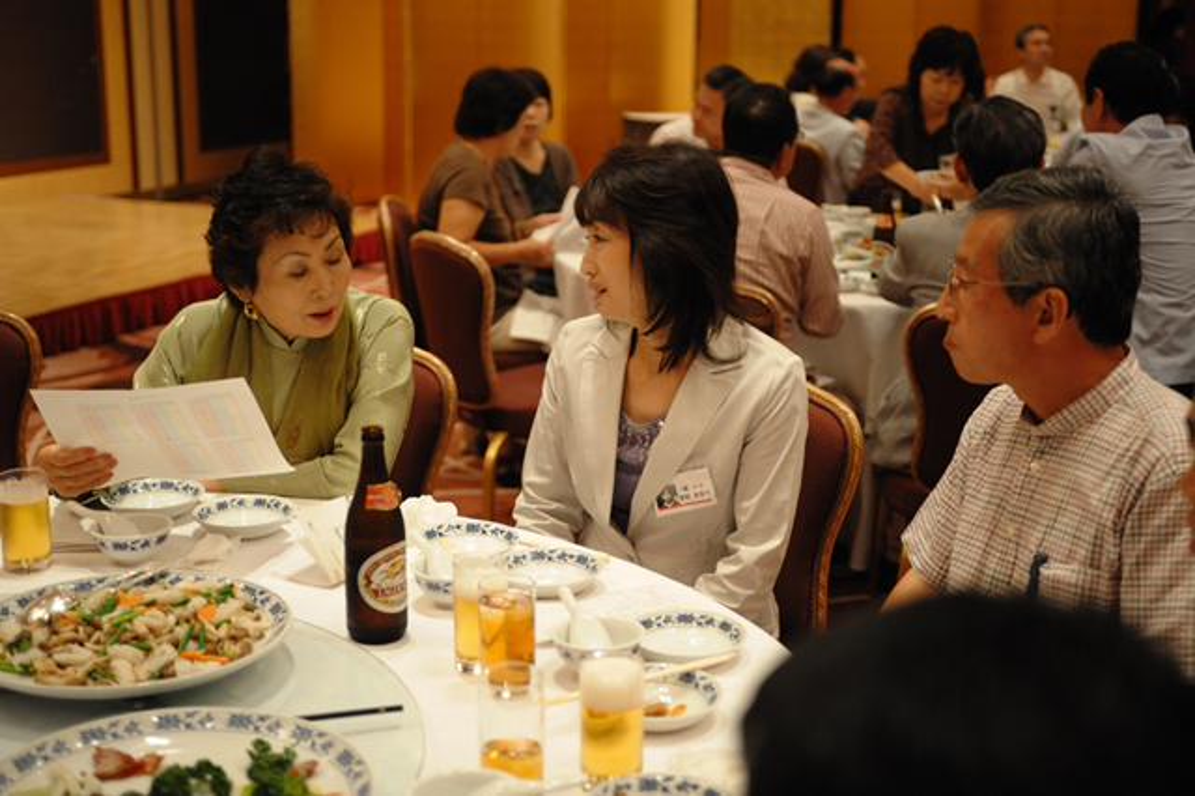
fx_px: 1659
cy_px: 398
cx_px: 598
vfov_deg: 27.0
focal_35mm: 50
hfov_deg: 39.6
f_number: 2.8
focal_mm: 50
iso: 2800
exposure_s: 1/125
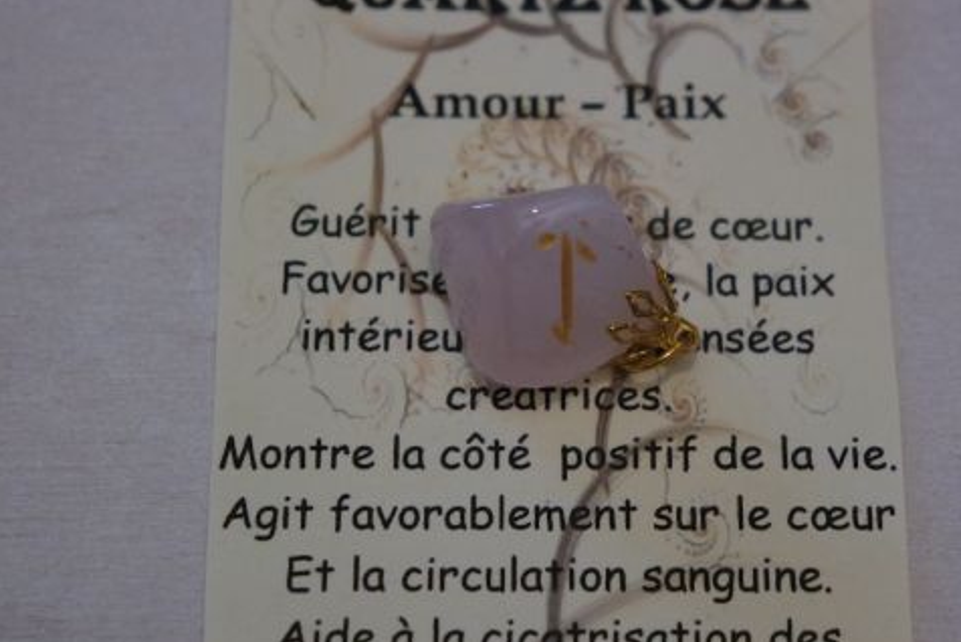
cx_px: 569
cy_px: 331
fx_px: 2591
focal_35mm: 97
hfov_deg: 21.0
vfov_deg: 14.1
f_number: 5.6
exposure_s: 1/60
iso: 3200
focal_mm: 50
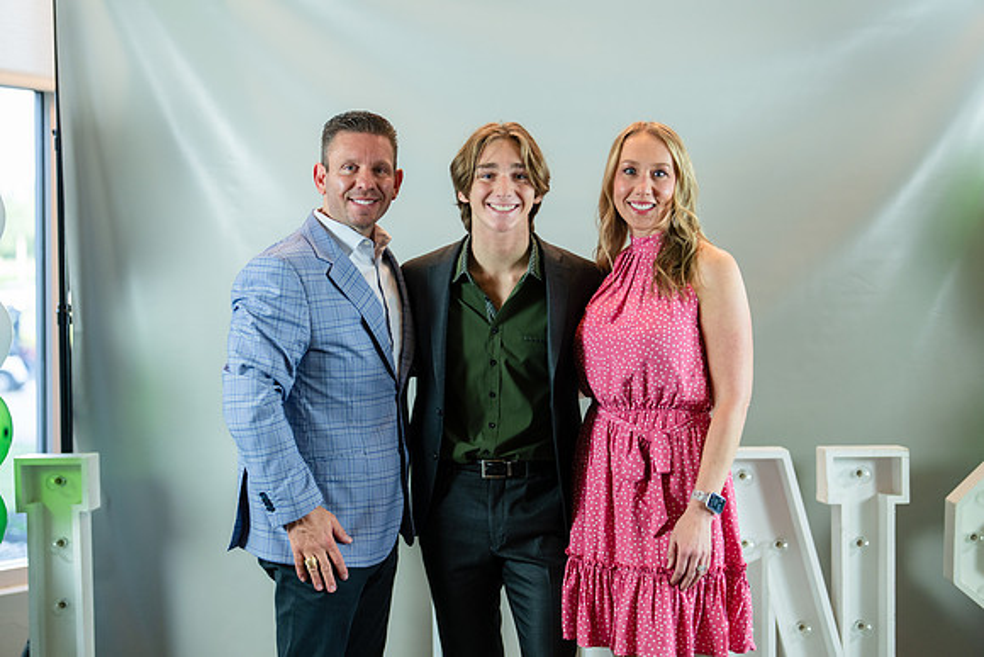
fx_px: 1367
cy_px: 328
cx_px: 492
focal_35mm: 50
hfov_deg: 39.6
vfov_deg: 27.0
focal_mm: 50
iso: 640
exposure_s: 1/320
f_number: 1.2
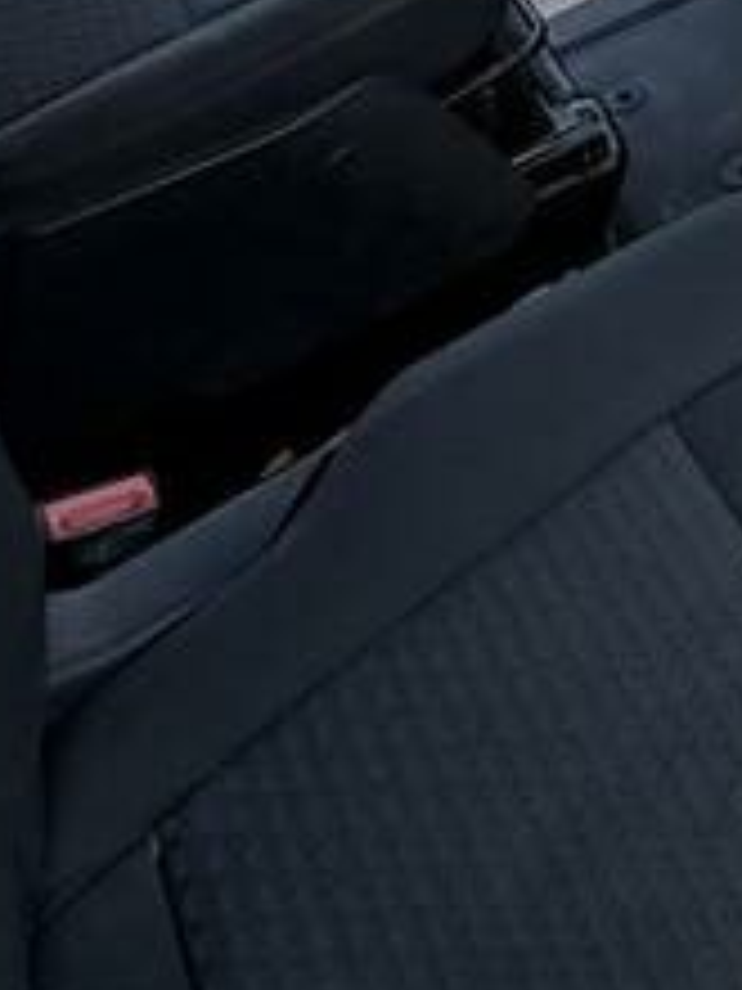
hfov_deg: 20.4
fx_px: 1629
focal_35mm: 57
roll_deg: +2.3
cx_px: 1232
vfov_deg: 28.1
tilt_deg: -23.7
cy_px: -284
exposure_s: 1/241
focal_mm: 2.22
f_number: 2.2
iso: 40
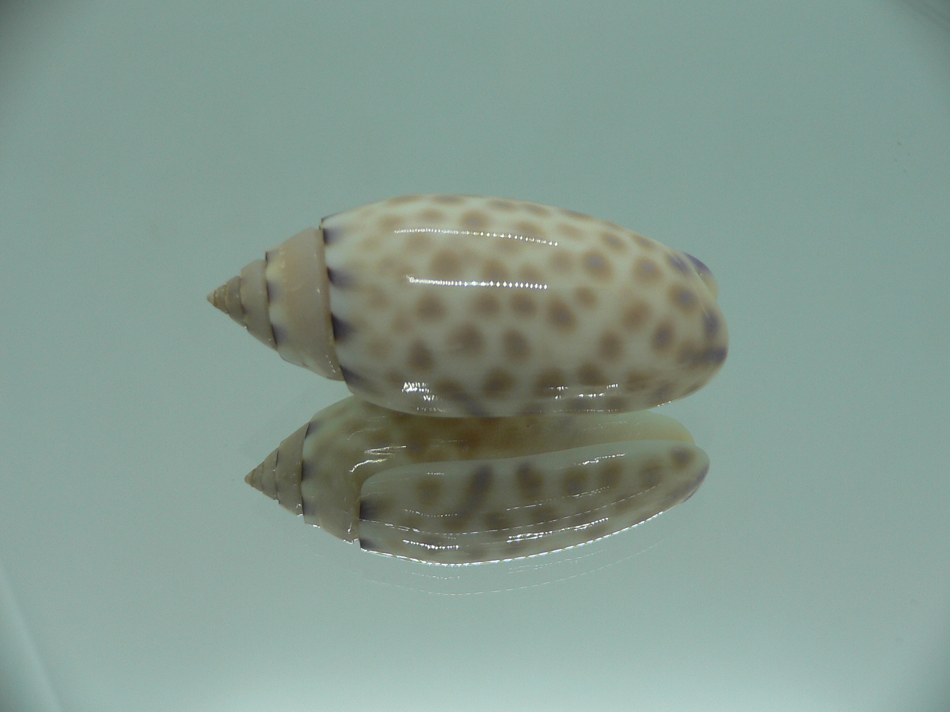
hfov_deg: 52.6
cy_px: 356
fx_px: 961
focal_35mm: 35
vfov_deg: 40.7
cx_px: 475
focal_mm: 4.6
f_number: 2.8
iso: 80
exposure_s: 1/60
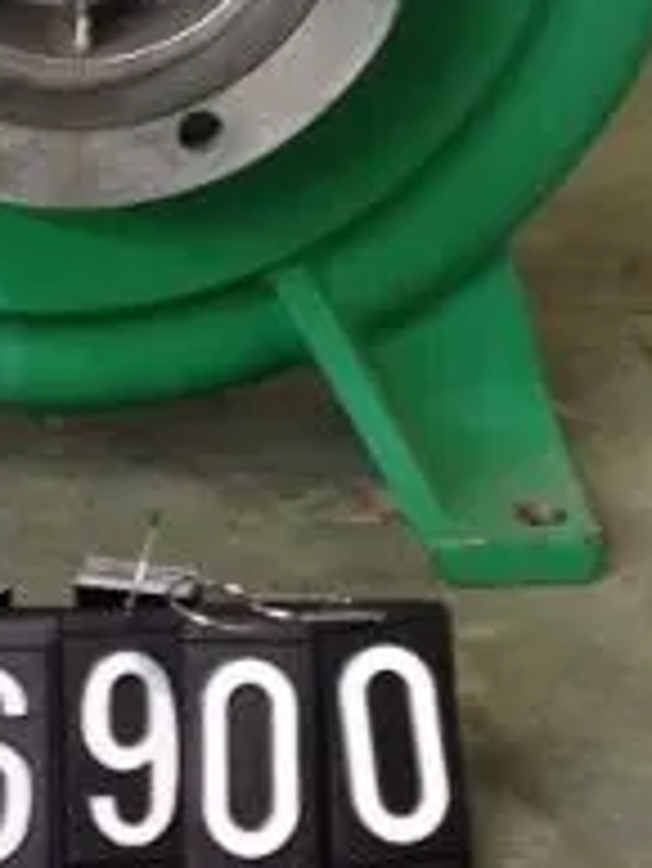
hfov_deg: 12.7
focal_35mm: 116
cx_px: 135
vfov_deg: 16.3
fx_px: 2910
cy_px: -175
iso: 160
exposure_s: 1/20
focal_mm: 4.28
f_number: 2.4
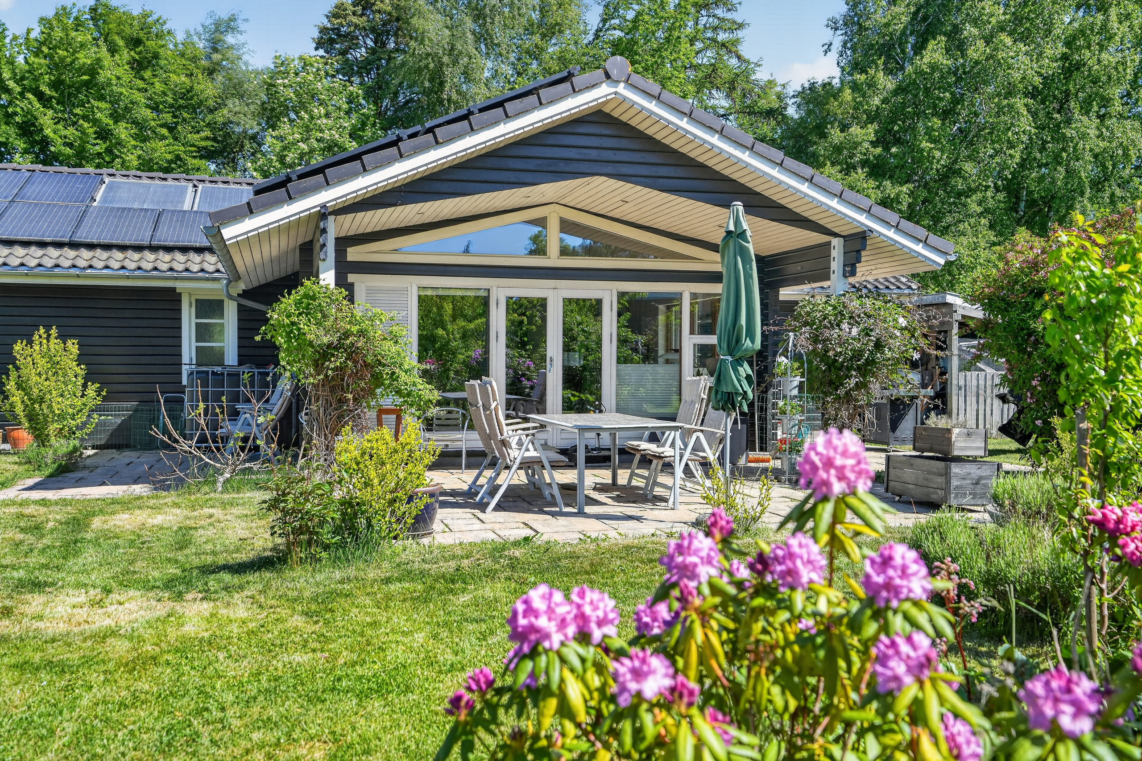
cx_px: 571
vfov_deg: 37.8
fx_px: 1110
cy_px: 380
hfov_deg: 54.4
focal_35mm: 35
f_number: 3.5
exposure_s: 1/500
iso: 400
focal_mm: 35
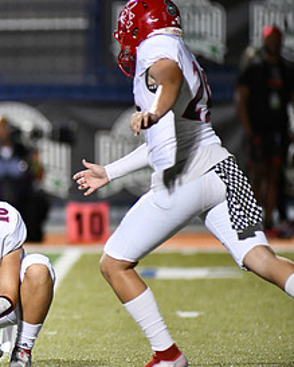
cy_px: 193
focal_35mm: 598
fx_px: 6493
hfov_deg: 2.6
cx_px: -77
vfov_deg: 3.2
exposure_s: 1/1000
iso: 4500
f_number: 2.8
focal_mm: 300
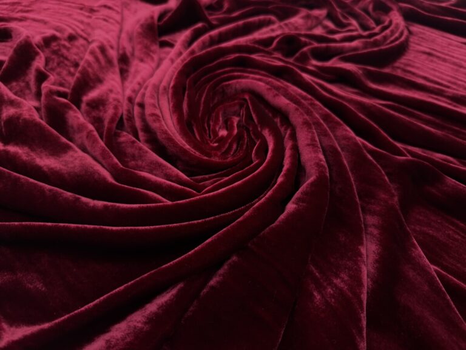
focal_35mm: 24
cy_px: 175
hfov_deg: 71.6
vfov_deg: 56.8
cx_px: 233
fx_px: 323
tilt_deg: -48.6
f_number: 1.78
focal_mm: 6.76
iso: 200
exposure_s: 1/100
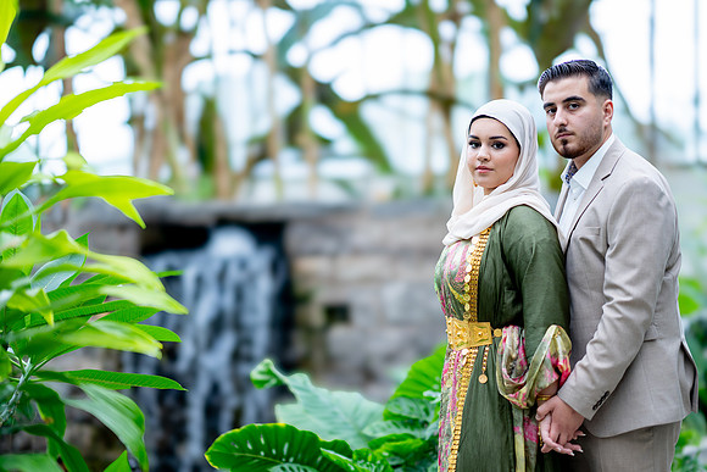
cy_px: 236
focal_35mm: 85
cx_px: 354
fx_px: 1670
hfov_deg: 23.9
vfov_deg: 16.1
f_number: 1.4
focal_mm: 85
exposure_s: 1/400
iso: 100
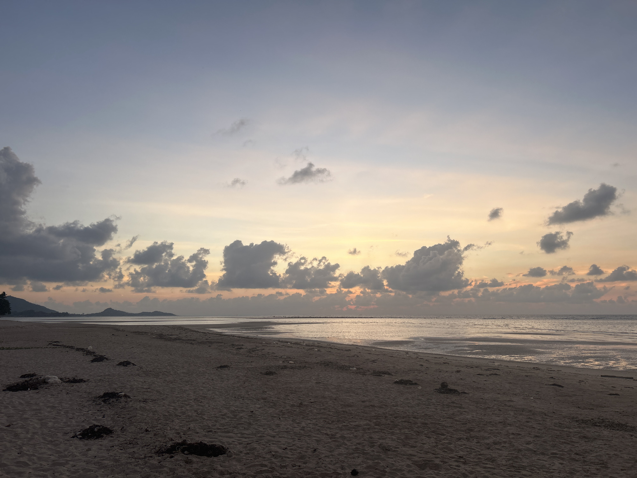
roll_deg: +0.1
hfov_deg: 67.3
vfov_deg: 53.1
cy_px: 239
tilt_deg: +7.6
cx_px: 318
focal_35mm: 26
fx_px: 478
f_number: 1.5
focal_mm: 5.7
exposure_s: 1/268
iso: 40
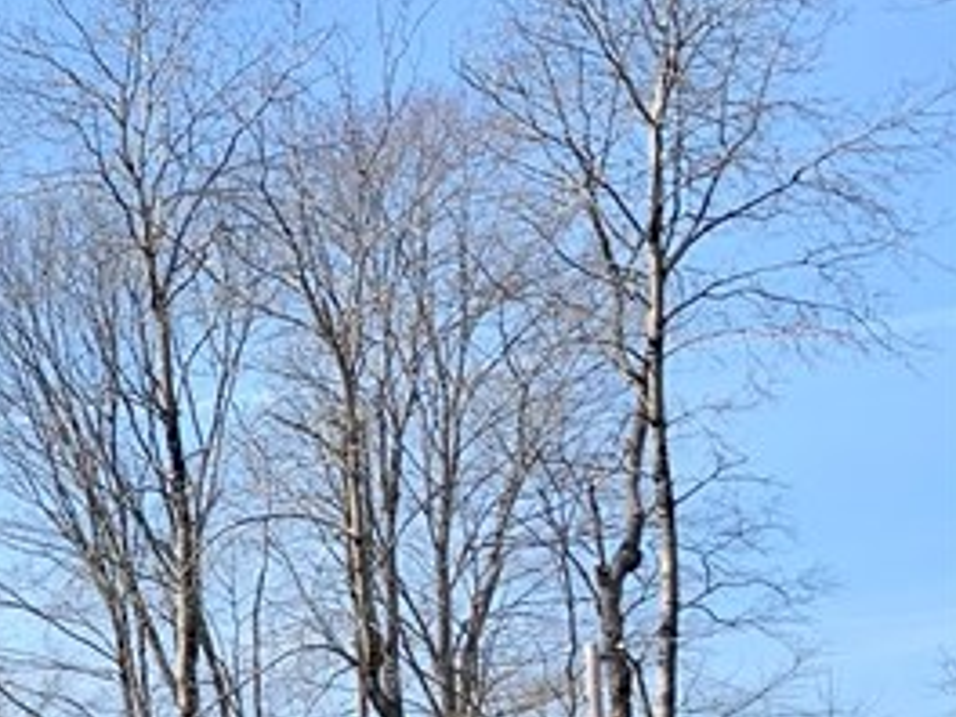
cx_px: -887
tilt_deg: +4.6
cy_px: 840
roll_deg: +0.1
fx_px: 2789
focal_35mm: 101
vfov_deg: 14.2
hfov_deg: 15.8
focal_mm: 4.25
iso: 25
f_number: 1.8
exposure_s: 1/1560
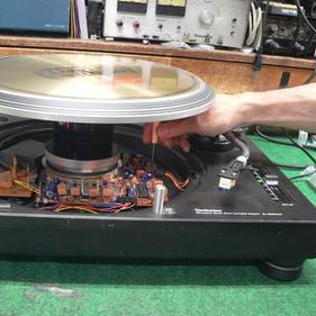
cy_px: 159
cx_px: 123
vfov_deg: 39.2
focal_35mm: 43
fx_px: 444
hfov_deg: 39.0
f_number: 2.8
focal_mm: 6
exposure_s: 1/8
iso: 200
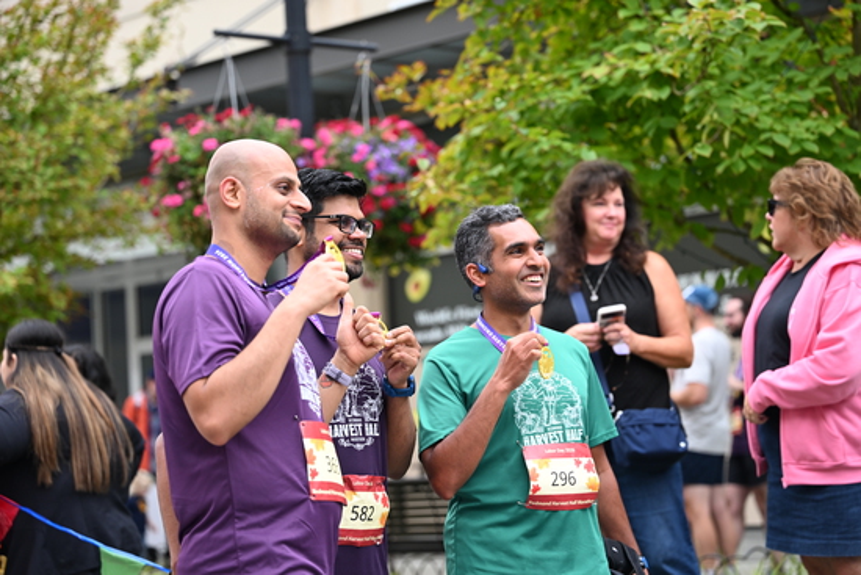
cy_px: 288
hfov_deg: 24.8
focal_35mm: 82
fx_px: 1962
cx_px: 430
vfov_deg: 16.7
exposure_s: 1/1250
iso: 640
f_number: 2.8
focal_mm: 82
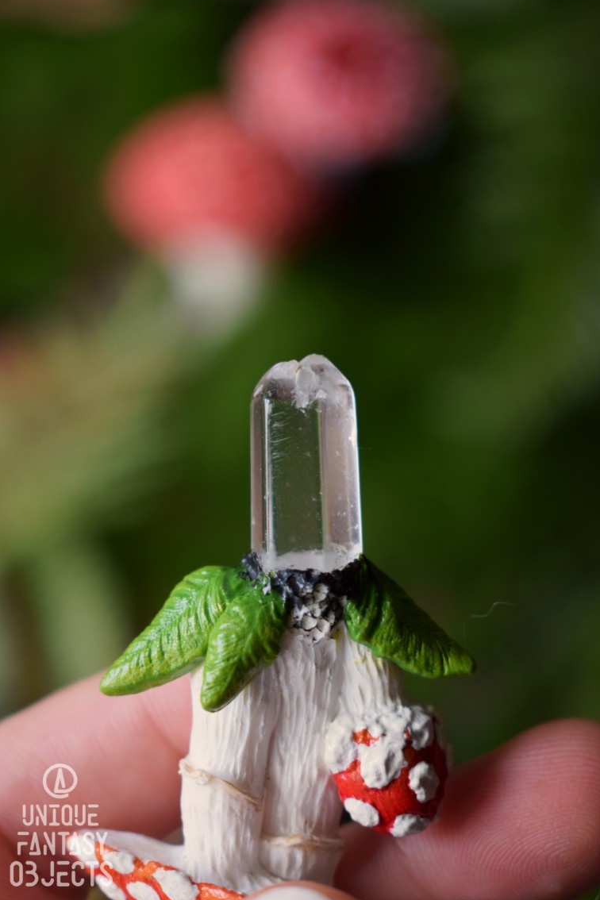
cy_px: 444
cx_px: 303
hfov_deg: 21.2
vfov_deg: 31.4
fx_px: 1600
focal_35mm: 64
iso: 400
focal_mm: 42
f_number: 5
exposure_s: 1/80
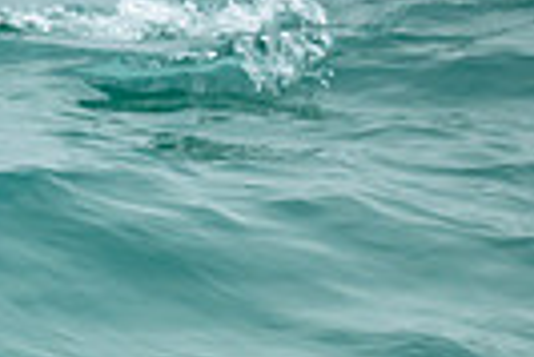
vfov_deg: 0.3
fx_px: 70906
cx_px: -506
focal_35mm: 4775
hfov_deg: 0.4
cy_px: 474
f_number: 6.3
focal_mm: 800
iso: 400
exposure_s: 1/2000
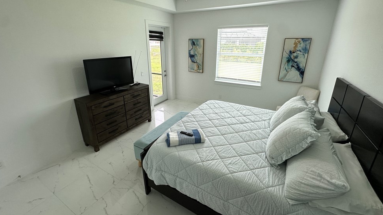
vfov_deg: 66.7
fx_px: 162
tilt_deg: -16.8
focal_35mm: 16
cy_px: 92
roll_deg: -0.4
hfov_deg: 99.4
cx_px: 190
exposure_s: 1/120
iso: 160
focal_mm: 2.22
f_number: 2.2
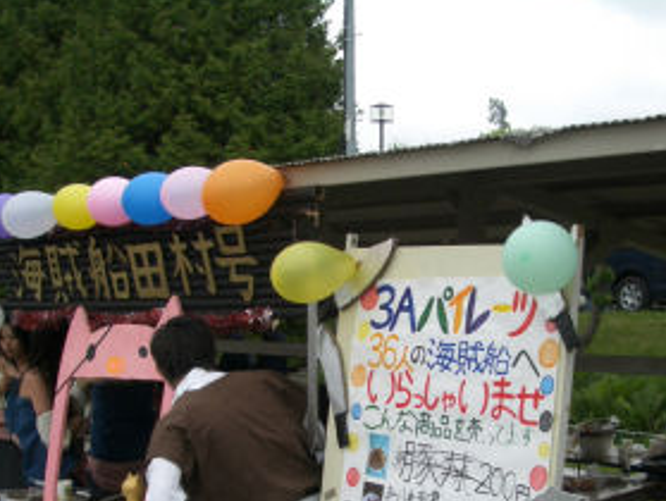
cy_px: 369
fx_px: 1194
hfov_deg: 31.2
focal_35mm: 62
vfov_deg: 23.5
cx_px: 332
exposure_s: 1/800
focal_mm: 6.8
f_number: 2.8
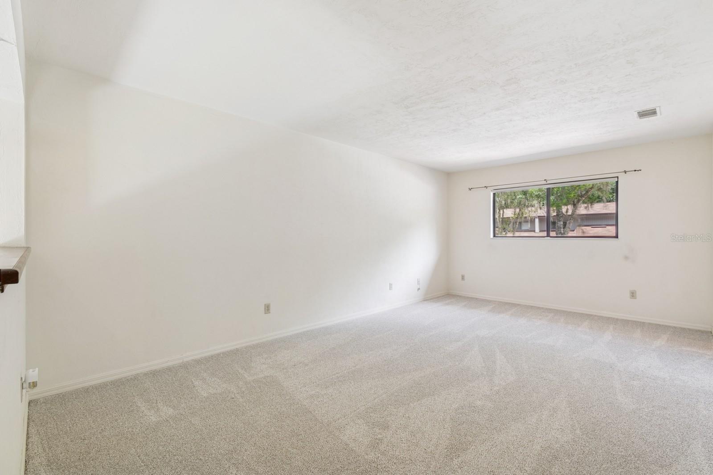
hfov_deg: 100.4
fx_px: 297
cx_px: 356
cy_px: 238
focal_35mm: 15
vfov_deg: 77.3
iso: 200
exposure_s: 1/13
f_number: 8
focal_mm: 10
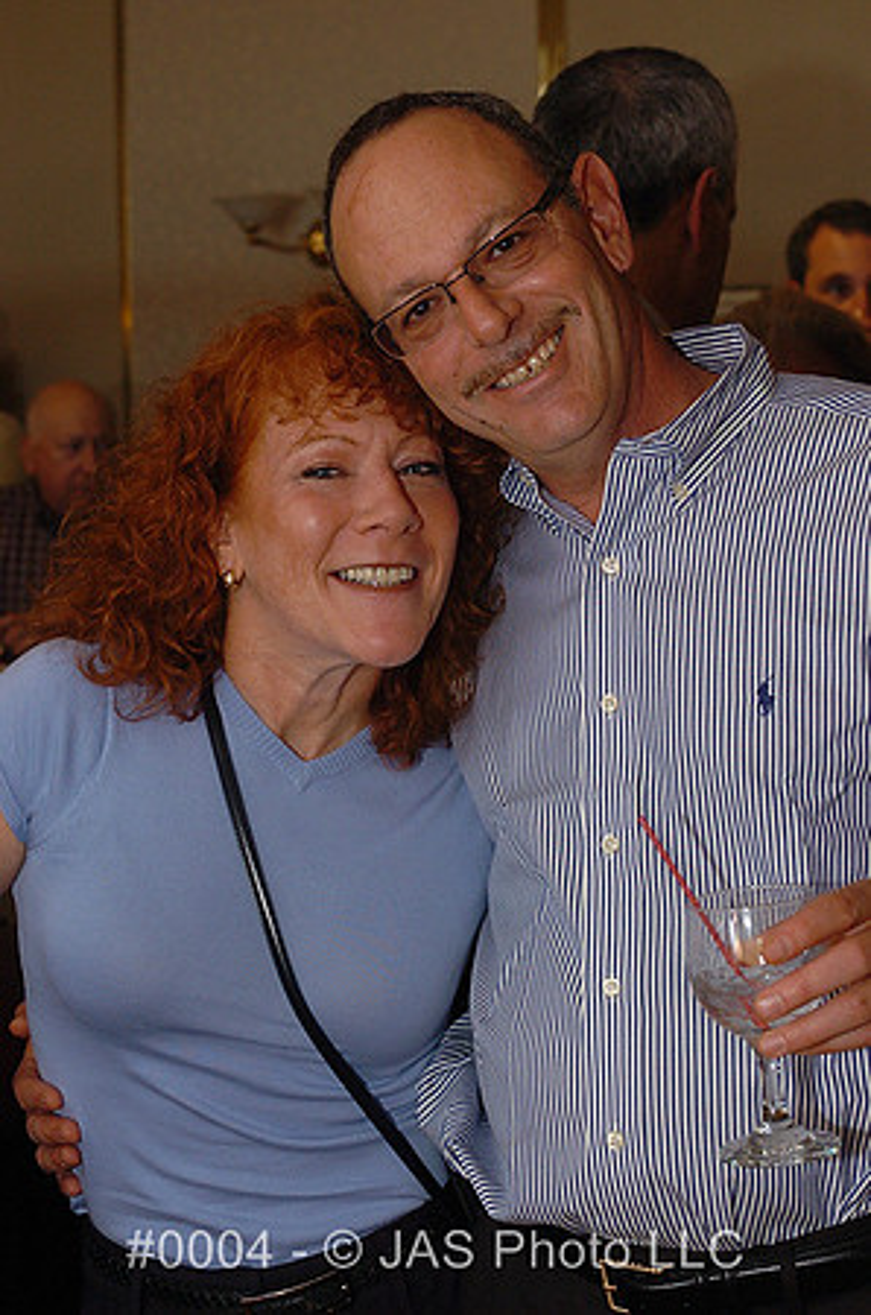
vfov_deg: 28.1
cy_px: 658
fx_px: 2625
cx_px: 436
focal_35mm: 72
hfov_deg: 18.8
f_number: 5
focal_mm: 48
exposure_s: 1/40
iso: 320
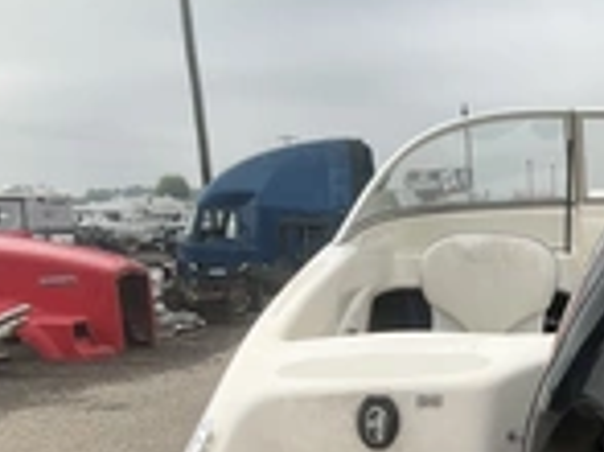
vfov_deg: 18.0
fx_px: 1377
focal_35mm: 79
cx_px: 657
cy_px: 493
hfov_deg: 23.3
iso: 25
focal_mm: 3
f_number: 1.8
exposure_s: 1/1279
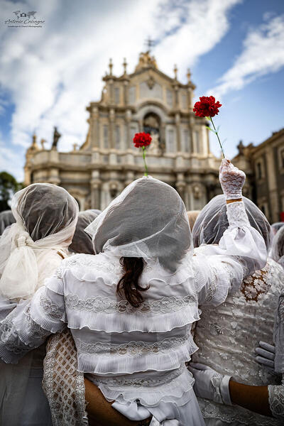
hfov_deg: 46.4
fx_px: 331
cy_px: 213
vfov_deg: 65.5
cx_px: 142
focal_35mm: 28
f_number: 2.8
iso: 100
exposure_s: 1/2000
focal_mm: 28
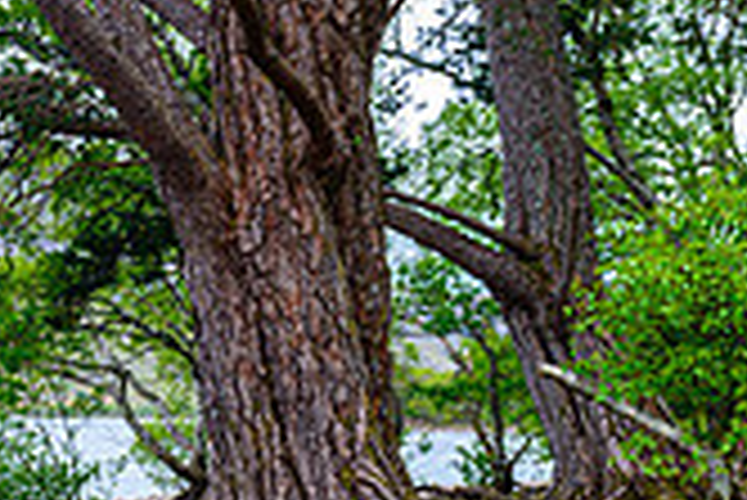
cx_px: -18
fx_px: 1744
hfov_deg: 23.1
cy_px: 349
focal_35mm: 84
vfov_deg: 16.2
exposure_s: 1/25
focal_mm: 24
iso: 180
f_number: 7.1
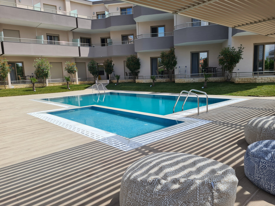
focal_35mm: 26
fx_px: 207
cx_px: 138
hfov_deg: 67.3
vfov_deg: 53.1
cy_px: 103
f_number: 1.8
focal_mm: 5.4
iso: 50
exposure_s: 1/2824
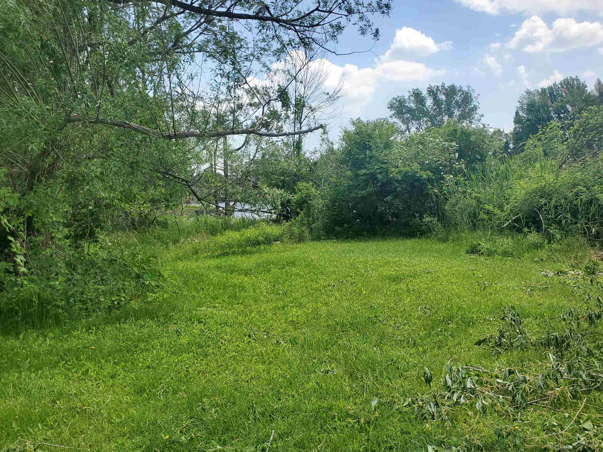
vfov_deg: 48.2
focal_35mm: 29
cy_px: 240
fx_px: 505
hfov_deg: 61.7
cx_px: 305
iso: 50
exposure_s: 1/1279
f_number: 2.4
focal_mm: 4.3
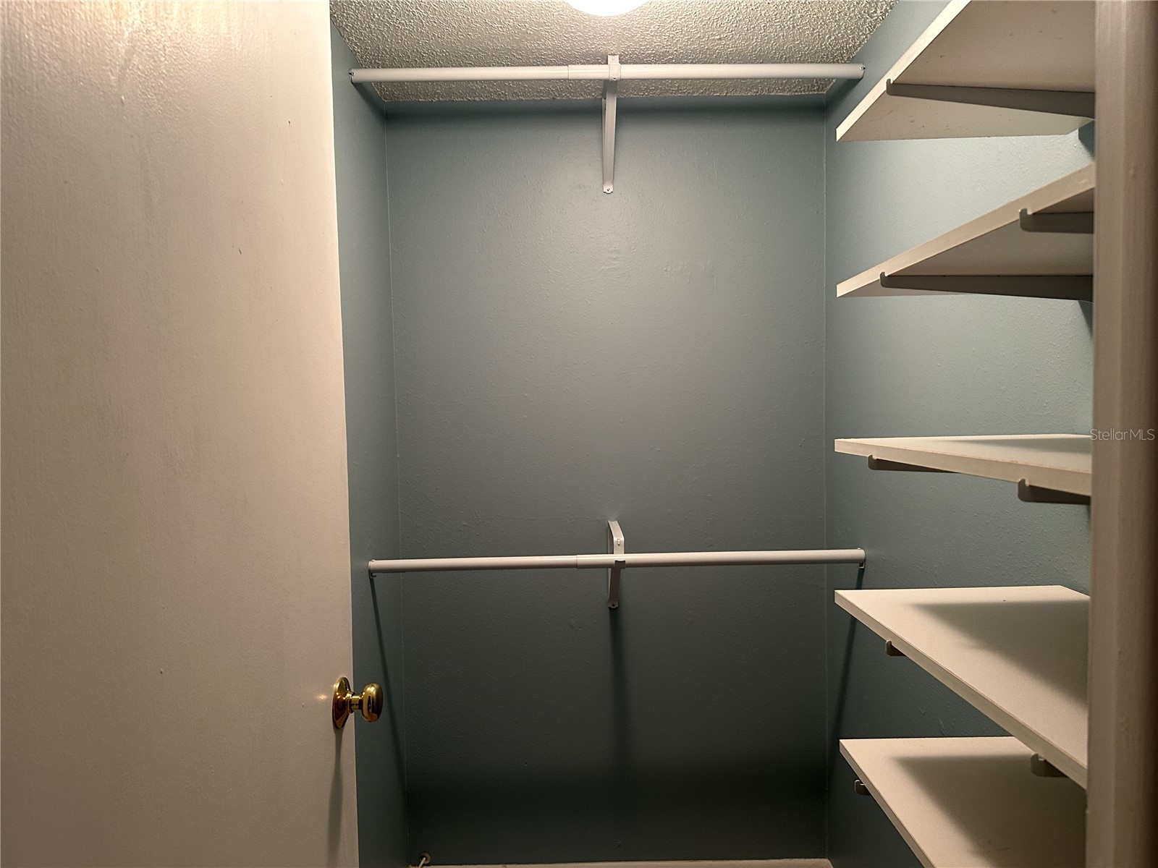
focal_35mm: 24
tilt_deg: -3.4
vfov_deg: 56.8
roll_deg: +0.1
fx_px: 803
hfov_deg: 71.6
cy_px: 434
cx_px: 579
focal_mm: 6.86
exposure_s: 1/60
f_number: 1.78
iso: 250
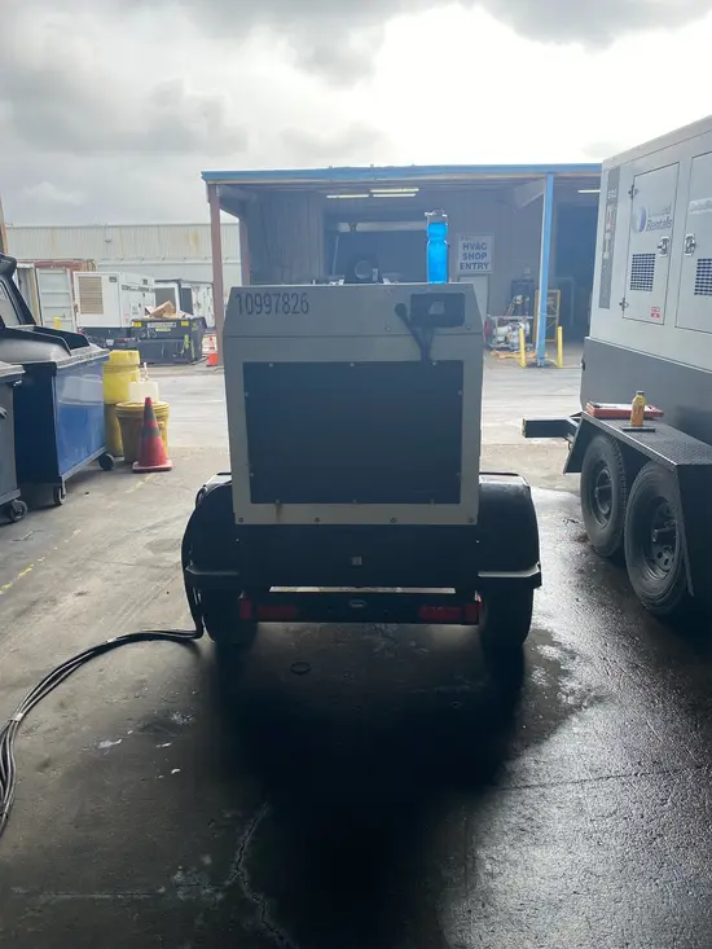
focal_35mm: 26
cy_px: 474
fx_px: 713
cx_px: 356
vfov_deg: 67.3
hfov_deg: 53.1
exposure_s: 1/919
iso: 32
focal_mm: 4.25
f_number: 1.8
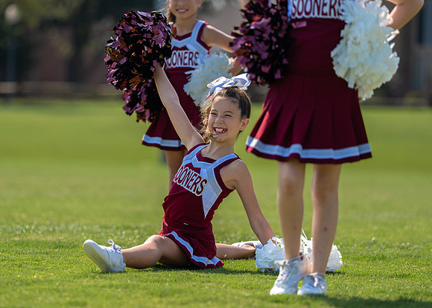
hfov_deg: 8.8
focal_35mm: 229
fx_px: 2806
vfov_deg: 6.3
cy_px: 166
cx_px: 181
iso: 125
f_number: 2.8
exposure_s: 1/1600
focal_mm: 165
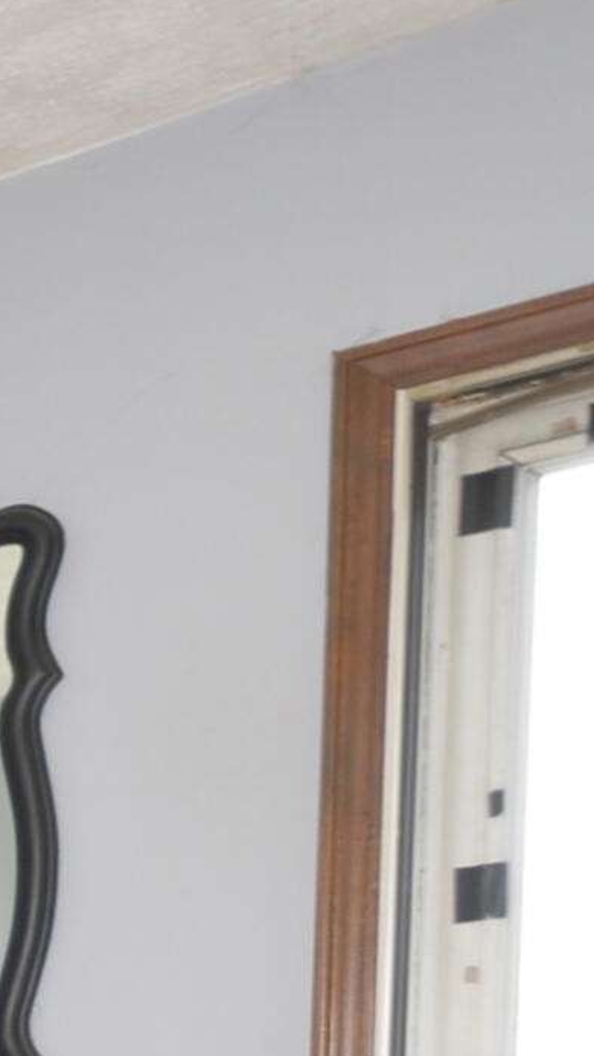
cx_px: -1386
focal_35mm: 68
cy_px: 1390
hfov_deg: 10.1
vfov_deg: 26.2
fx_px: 1903
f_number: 4.5
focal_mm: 10
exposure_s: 1/80
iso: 400
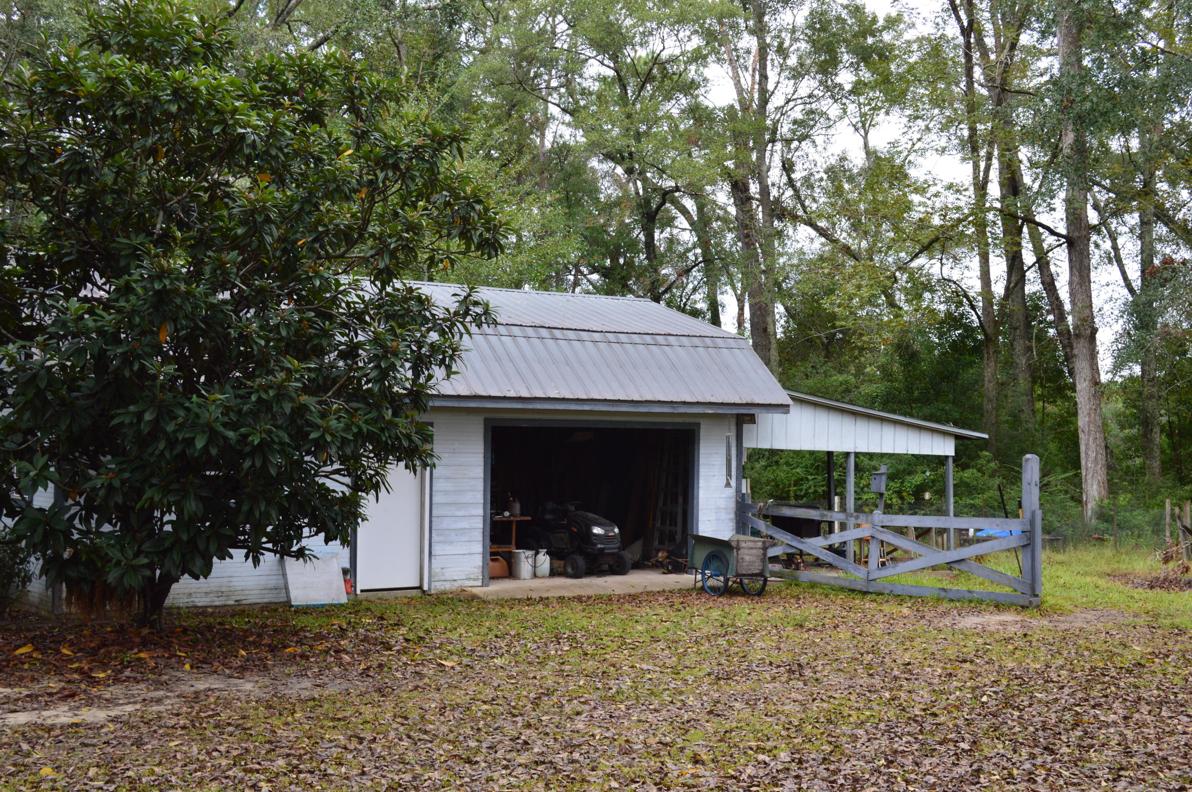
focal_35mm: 44
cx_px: 596
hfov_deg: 45.0
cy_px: 396
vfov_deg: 30.8
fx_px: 1439
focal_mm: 29
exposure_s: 1/125
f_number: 9
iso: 400
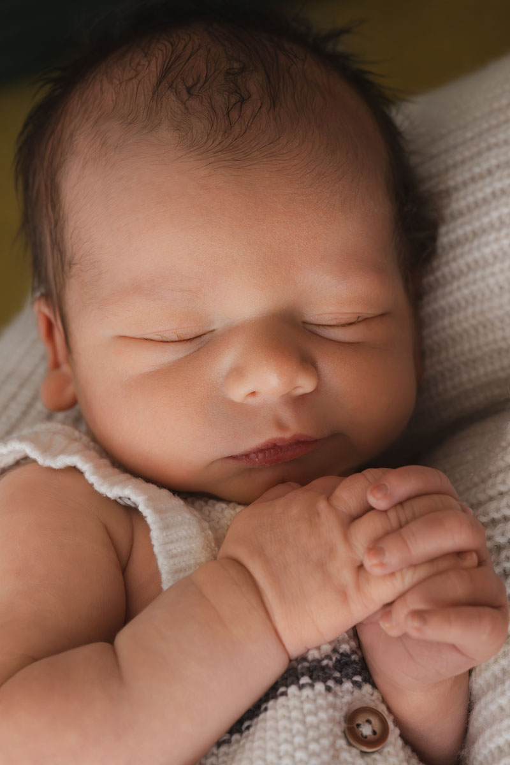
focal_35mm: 56
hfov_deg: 24.2
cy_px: 382
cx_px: 255
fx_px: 1190
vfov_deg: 35.6
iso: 3200
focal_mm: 56
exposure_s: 1/125
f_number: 7.1
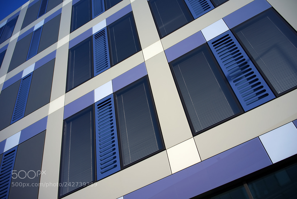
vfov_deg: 37.9
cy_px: 100
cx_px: 148
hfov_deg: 54.4
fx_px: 289
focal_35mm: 35
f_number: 8
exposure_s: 1/160
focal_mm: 35
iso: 100
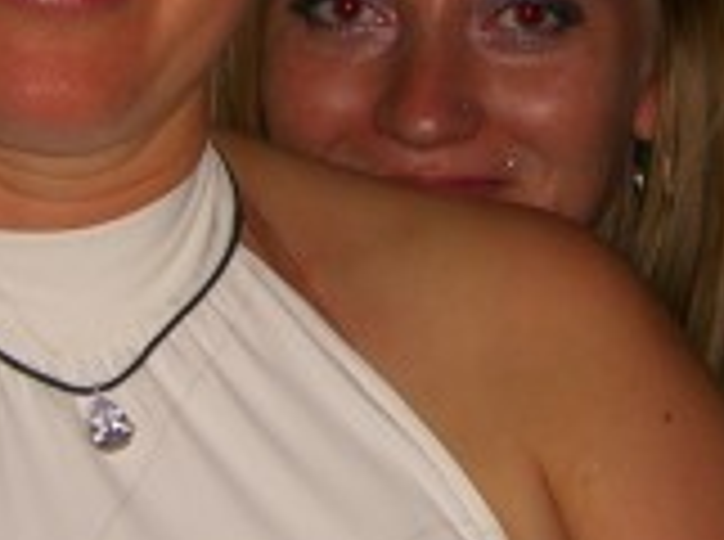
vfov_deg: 10.4
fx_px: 2963
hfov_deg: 13.9
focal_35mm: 142
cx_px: 468
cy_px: 108
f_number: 2.8
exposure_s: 1/60
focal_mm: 7.9
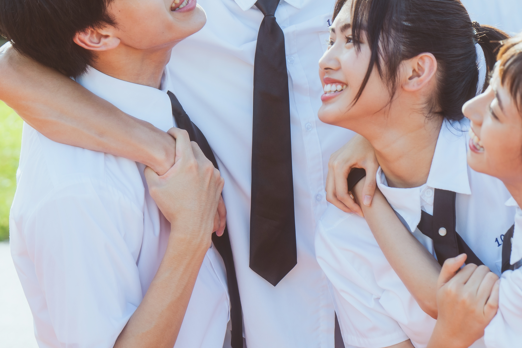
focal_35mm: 144
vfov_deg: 9.5
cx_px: 330
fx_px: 2088
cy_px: 77
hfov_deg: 14.2
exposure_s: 1/250
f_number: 5.6
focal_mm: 81
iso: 100
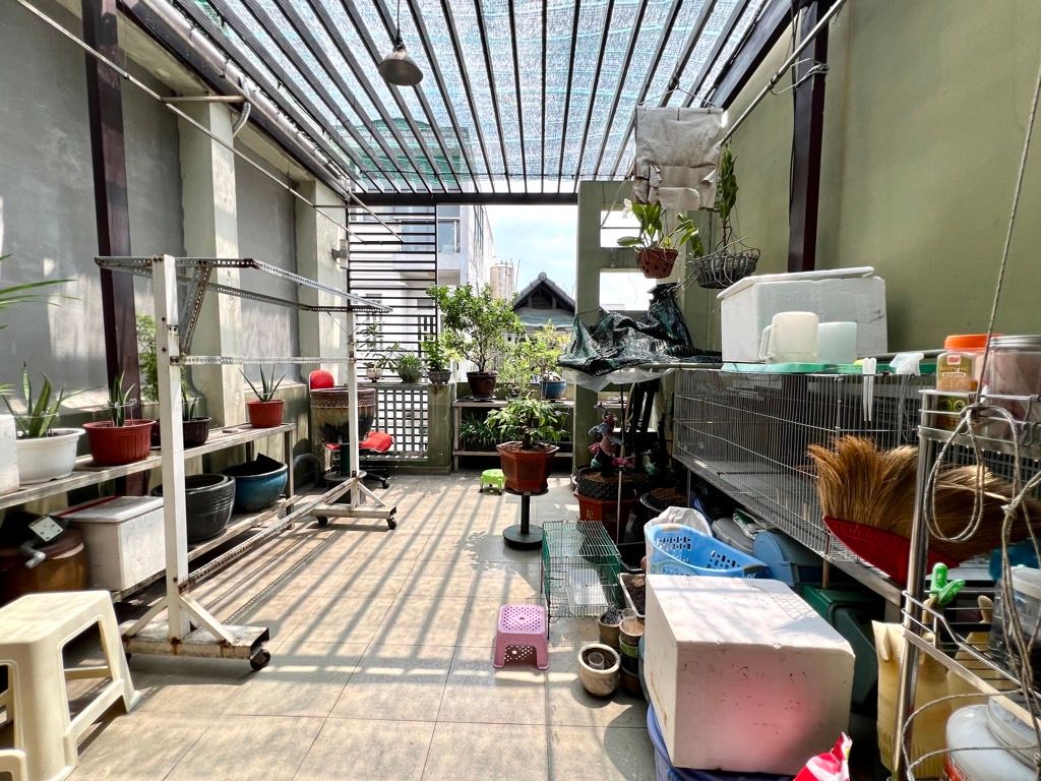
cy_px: 390
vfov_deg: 89.9
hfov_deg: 106.2
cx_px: 520
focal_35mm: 13
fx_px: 391
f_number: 1.8
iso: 32
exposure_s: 1/324
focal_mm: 1.57
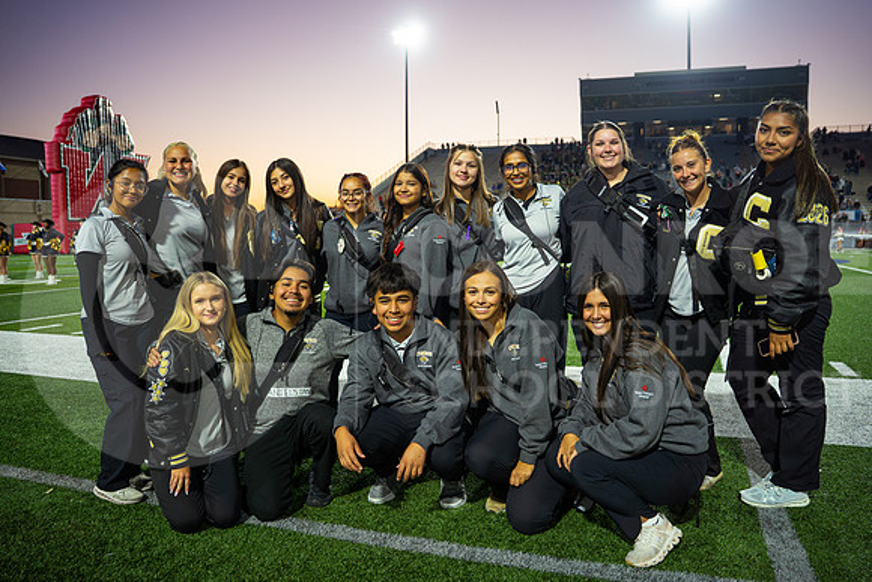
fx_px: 681
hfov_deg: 65.3
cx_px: 436
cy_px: 291
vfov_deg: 46.3
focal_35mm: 28
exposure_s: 1/500
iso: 1000
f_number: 3.2
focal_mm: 28
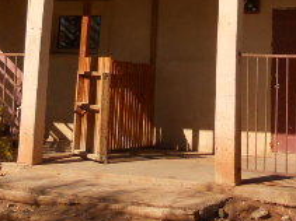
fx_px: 701
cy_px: -85
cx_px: 146
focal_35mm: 82
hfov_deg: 23.9
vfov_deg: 16.7
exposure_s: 1/1250
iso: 80
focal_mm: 4.9
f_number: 3.2
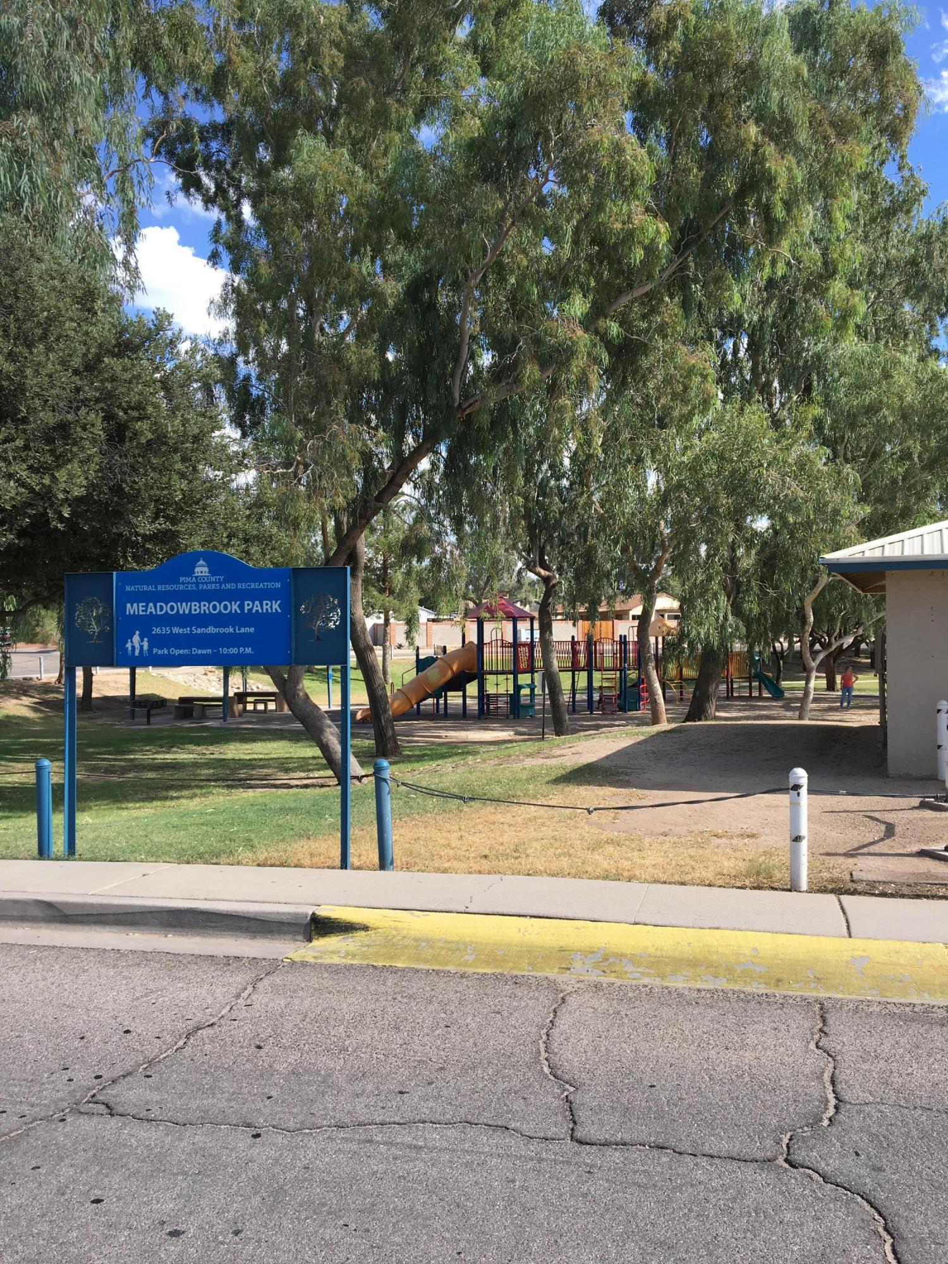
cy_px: 632
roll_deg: +0.8
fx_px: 1059
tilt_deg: +0.9
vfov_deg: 61.7
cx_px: 474
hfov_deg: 48.2
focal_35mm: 29
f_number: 2.2
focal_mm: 4.15
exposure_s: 1/718
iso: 25
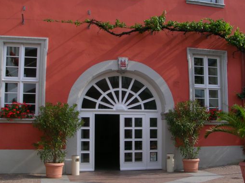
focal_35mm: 45
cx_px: 137
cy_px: 105
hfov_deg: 42.0
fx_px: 318
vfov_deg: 32.1
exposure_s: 1/176
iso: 50
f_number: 5.6
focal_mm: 5.8
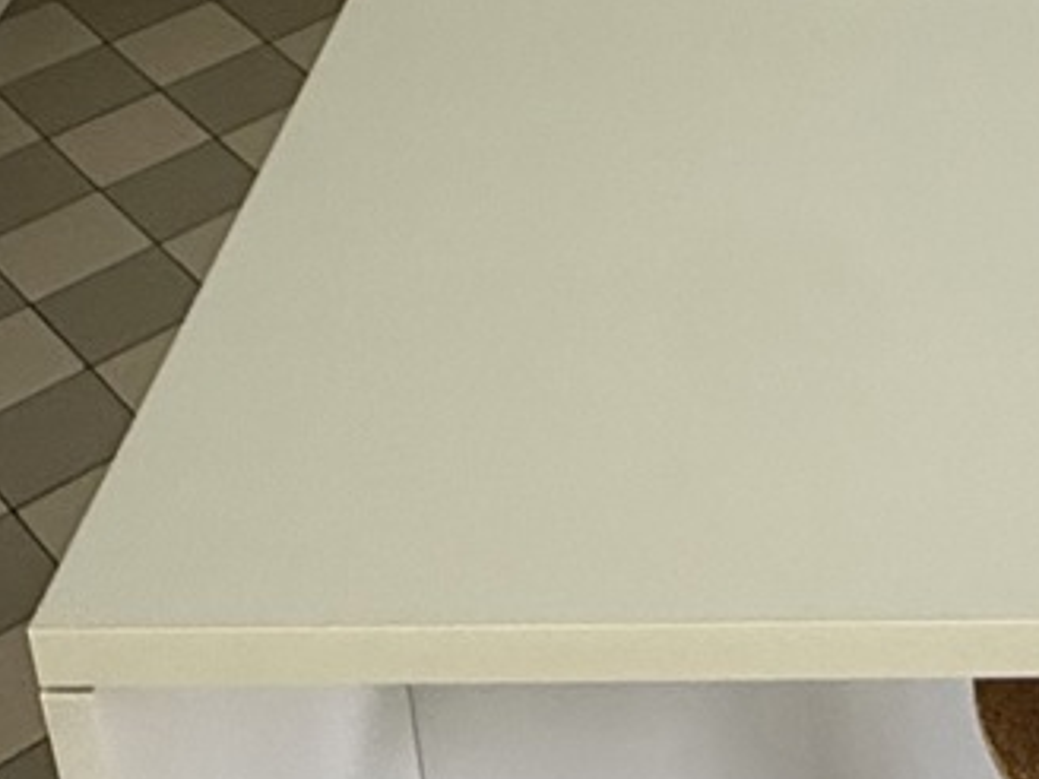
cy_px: -370
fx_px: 2461
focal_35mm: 82
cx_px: 1185
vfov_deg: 16.5
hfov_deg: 22.3
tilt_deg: -22.6
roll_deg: -1.5
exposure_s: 1/99
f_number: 2.2
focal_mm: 2.22
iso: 160
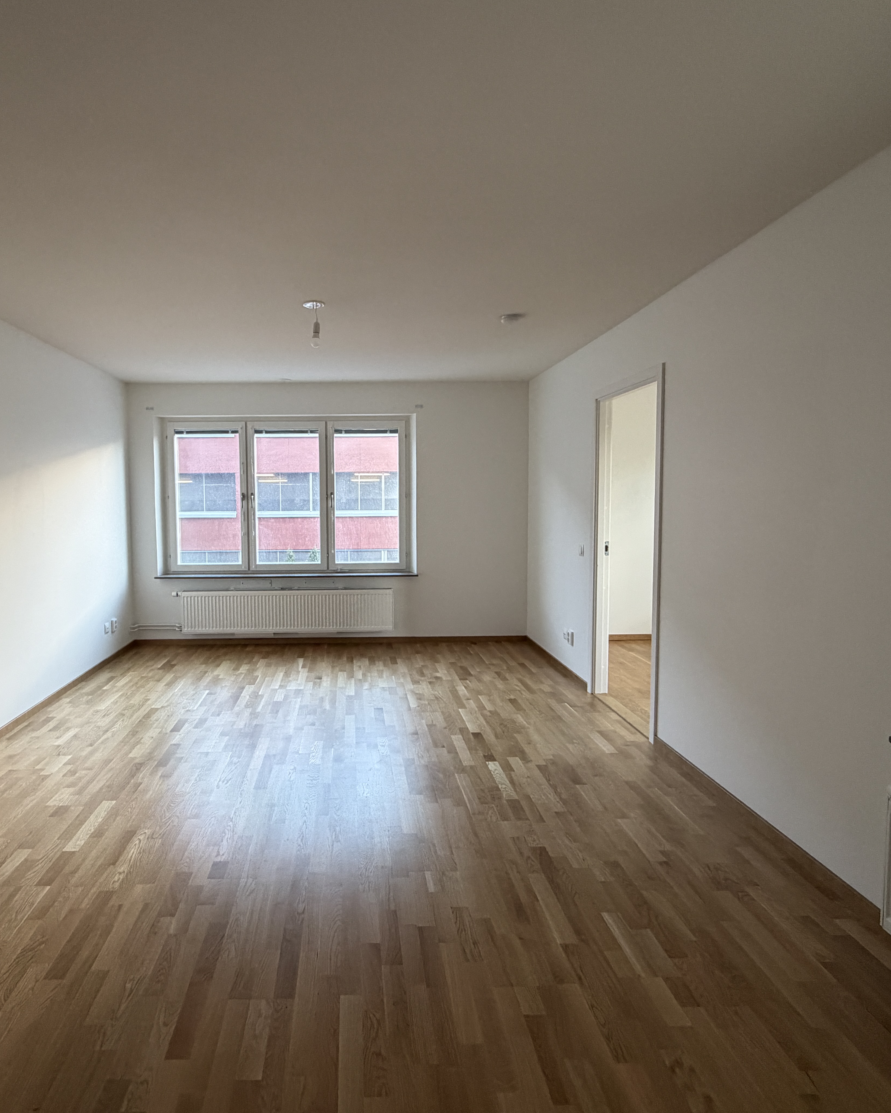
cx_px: 360
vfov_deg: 83.2
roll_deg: +0.4
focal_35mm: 19
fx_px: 626
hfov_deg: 70.2
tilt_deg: -4.1
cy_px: 536
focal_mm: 2.22
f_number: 2.2
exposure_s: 1/104
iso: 320
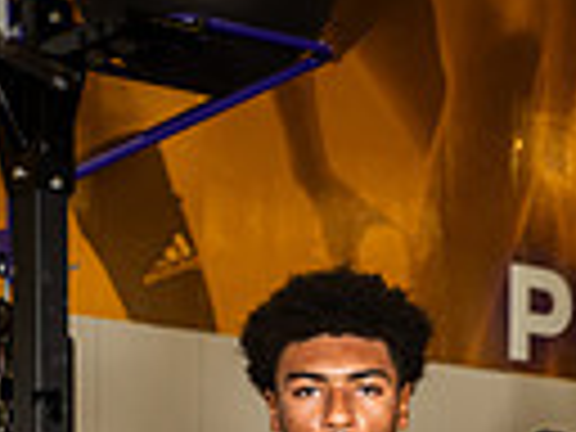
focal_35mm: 162
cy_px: 994
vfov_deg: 8.5
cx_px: 333
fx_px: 2696
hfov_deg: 12.2
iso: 500
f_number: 5.6
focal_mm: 48
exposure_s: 1/250
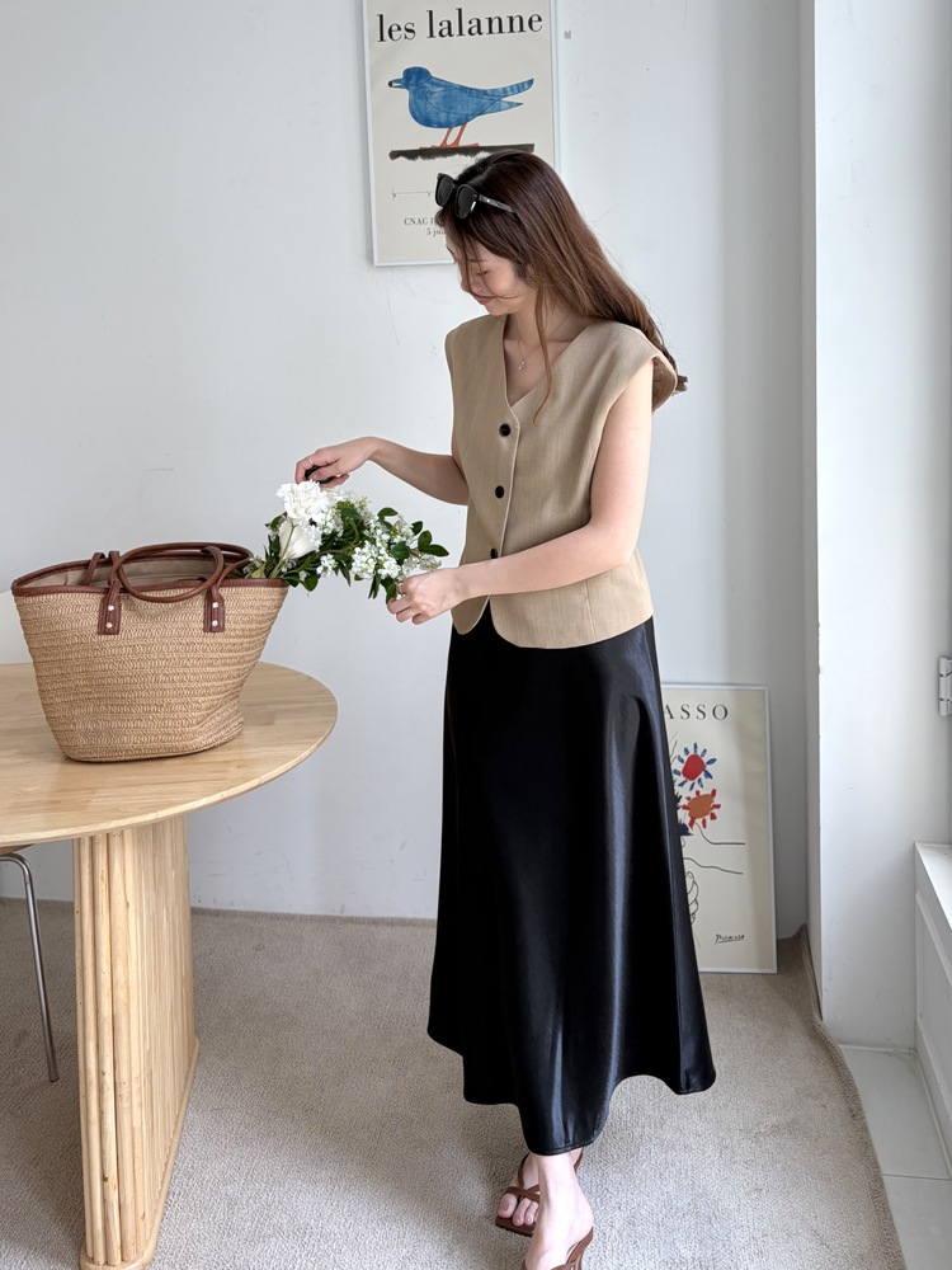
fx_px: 953
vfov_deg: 67.3
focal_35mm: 26
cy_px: 635
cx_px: 476
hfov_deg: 53.1
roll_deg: +1.2
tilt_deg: -6.8
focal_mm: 5.96
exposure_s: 1/121
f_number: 1.6
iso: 40
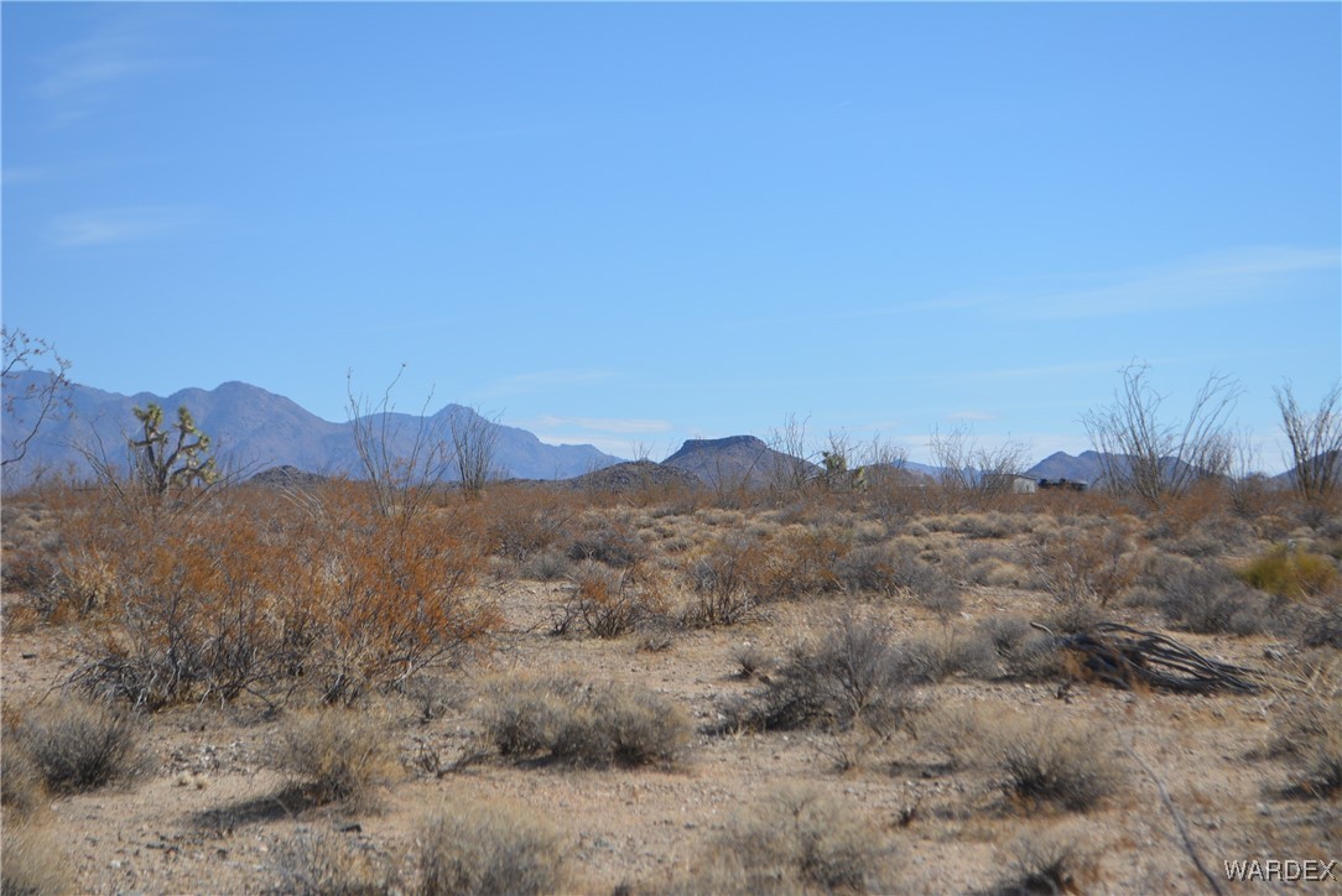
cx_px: 671
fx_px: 3077
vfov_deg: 16.6
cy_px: 448
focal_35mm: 82
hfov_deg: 24.6
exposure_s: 1/1600
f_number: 7.1
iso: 400
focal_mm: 55
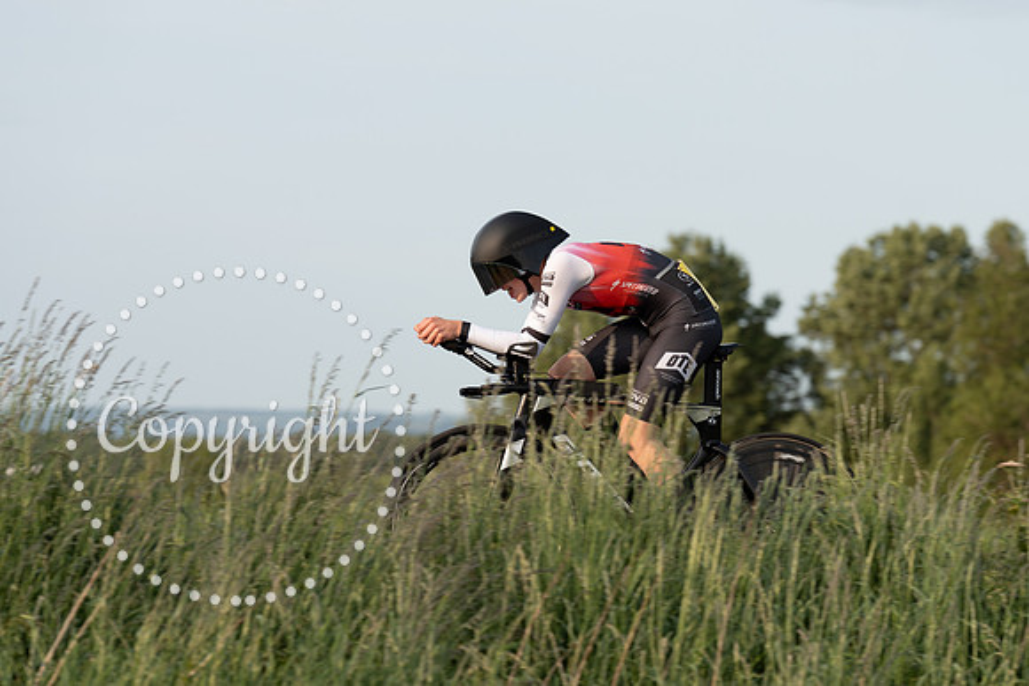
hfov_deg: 11.9
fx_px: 4920
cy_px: 342
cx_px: 726
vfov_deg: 8.0
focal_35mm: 172
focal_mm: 122
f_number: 4
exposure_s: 1/640
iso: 125
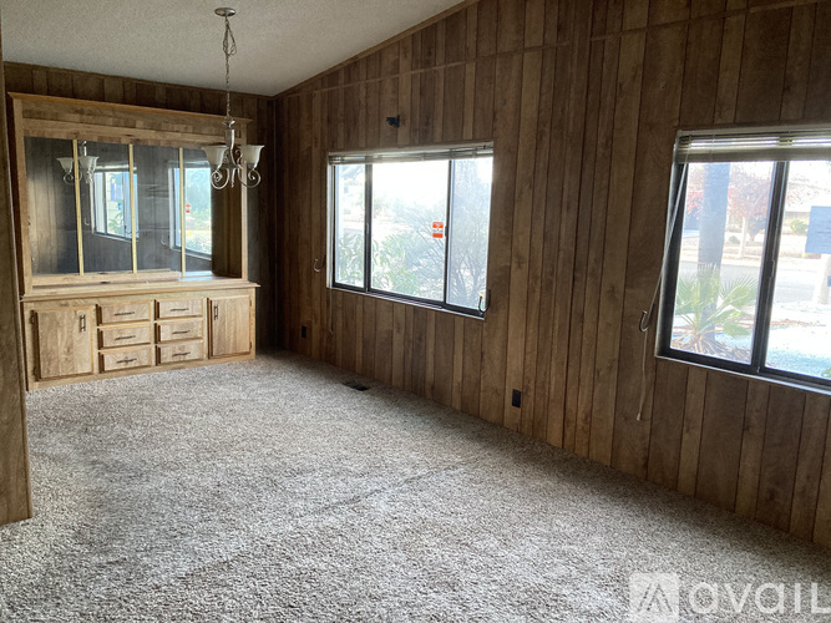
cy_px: 312
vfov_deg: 49.7
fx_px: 672
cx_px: 416
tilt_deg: -9.7
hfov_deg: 63.5
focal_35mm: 28
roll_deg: -1.0
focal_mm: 3.99
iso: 320
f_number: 1.8
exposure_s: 1/60
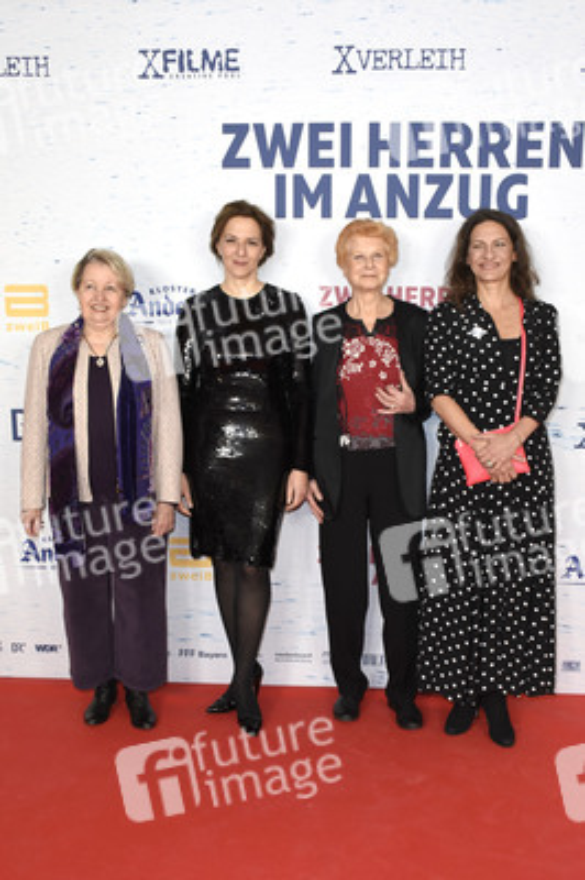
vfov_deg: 57.3
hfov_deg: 39.9
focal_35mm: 33
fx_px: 806
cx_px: 292
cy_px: 440
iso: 640
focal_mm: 22
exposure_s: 1/60
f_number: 6.3
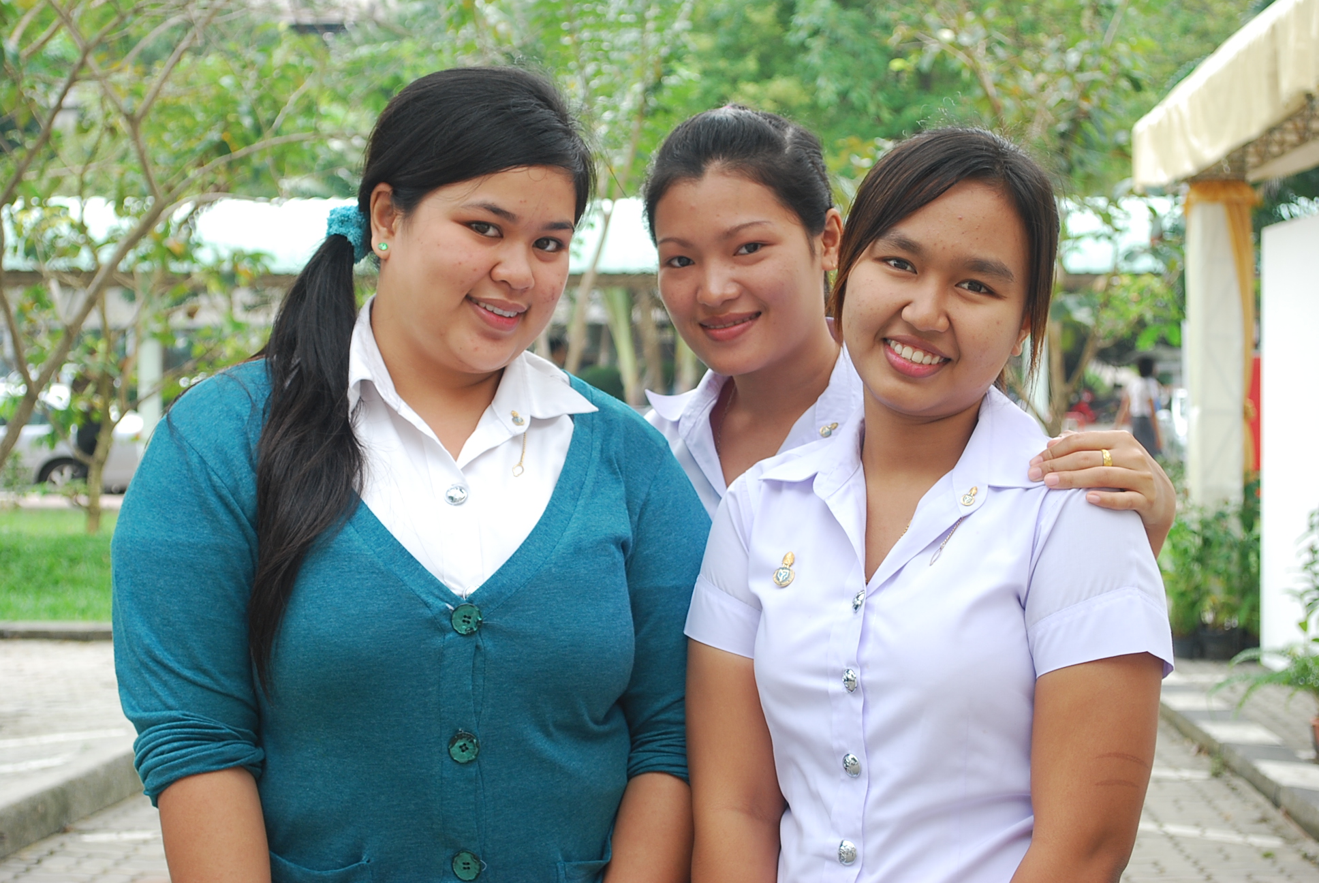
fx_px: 2476
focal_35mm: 68
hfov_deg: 29.8
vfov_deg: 20.2
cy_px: 442
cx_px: 660
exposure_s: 1/60
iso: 200
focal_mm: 45
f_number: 6.3
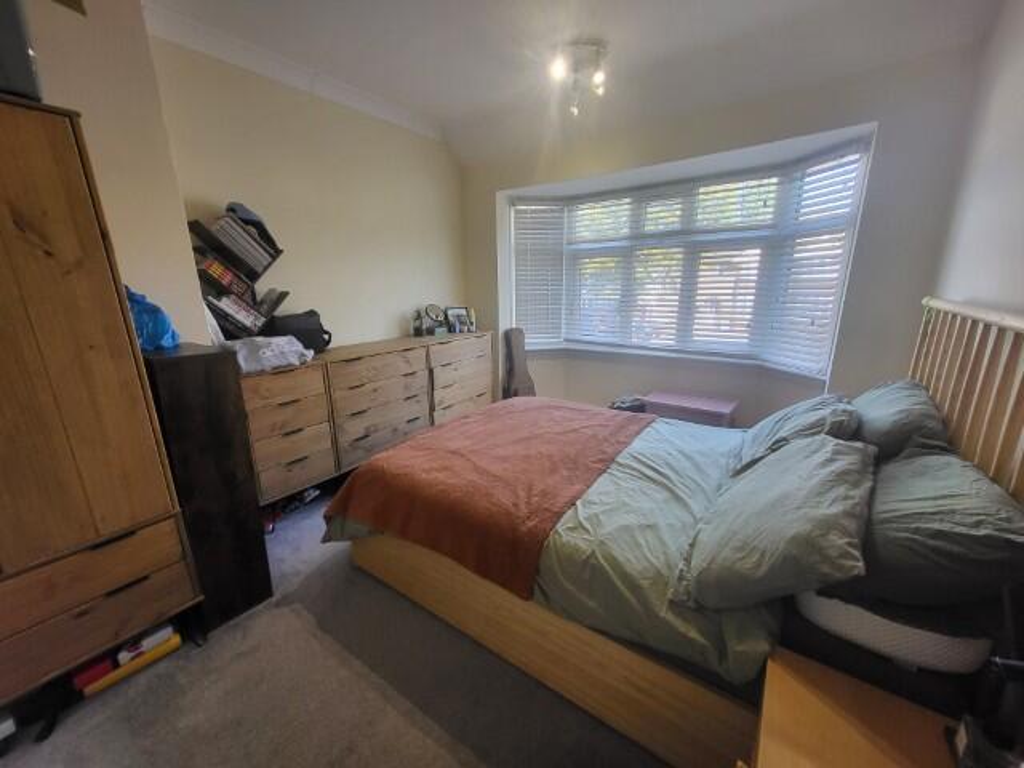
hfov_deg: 106.2
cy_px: 384
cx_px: 512
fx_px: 385
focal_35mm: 13
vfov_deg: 89.9
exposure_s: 1/50
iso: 125
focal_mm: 1.74
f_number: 2.2
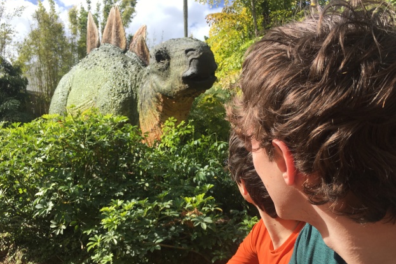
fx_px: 341
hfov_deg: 60.3
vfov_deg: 42.2
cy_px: 150
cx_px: 203
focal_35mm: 31
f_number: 2.2
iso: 25
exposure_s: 1/884
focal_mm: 4.15
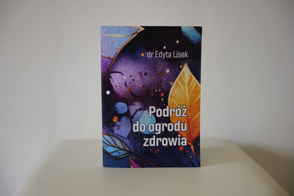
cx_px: 147
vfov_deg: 28.7
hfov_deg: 41.9
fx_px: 384
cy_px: 98
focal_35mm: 47
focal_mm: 47
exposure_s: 1/60
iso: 500
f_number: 2.8
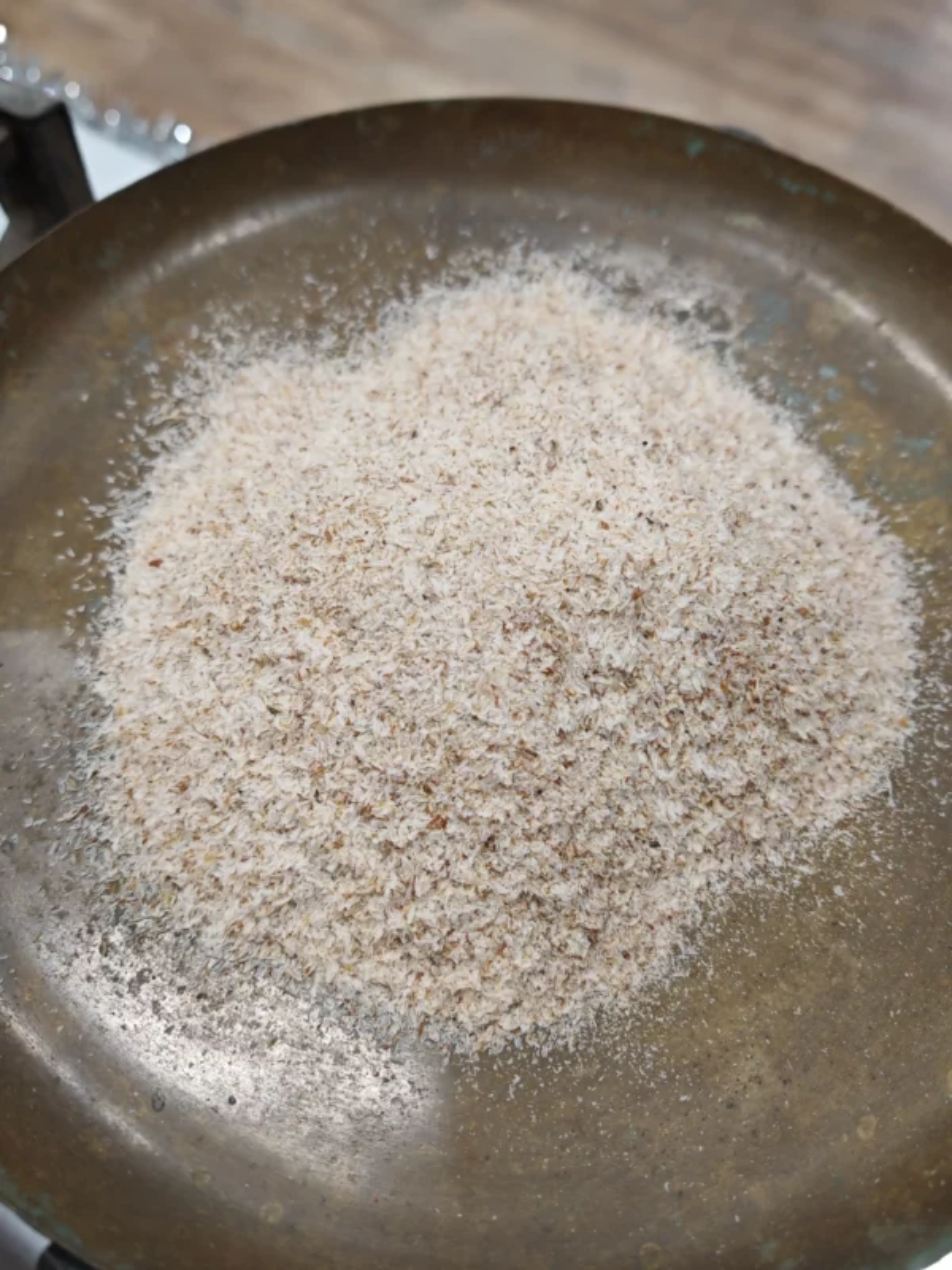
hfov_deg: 51.4
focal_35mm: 27
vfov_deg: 65.3
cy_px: 635
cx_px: 476
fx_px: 990
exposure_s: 1/50
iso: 400
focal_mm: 6.83
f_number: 2
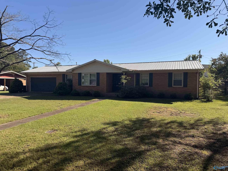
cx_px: 114
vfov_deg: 56.8
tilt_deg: -1.5
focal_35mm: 24
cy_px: 86
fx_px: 158
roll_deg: -0.1
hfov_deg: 71.6
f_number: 1.78
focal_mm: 6.76
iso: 80
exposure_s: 1/4405
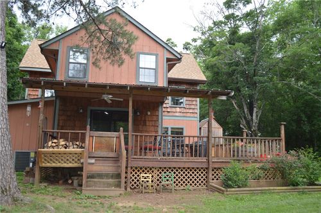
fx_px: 294
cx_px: 160
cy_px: 106
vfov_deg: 39.9
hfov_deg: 57.3
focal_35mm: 33
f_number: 4
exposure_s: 1/125
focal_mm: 22
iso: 140
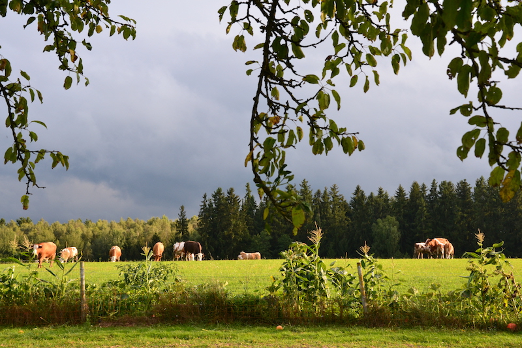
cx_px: 261
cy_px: 174
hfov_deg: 37.9
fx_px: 761
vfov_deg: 25.7
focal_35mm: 52
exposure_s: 1/125
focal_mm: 35
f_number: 9
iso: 400
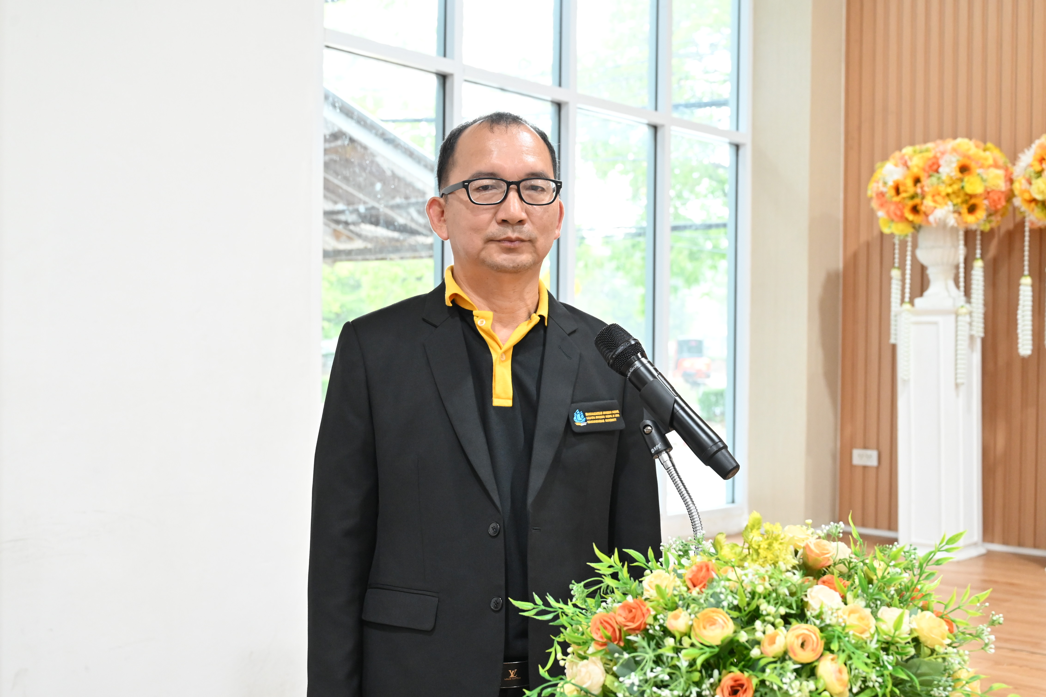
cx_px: 523
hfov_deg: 46.4
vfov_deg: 31.9
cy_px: 348
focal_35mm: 42
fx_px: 1220
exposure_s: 1/125
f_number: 5.6
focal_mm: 42
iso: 3200
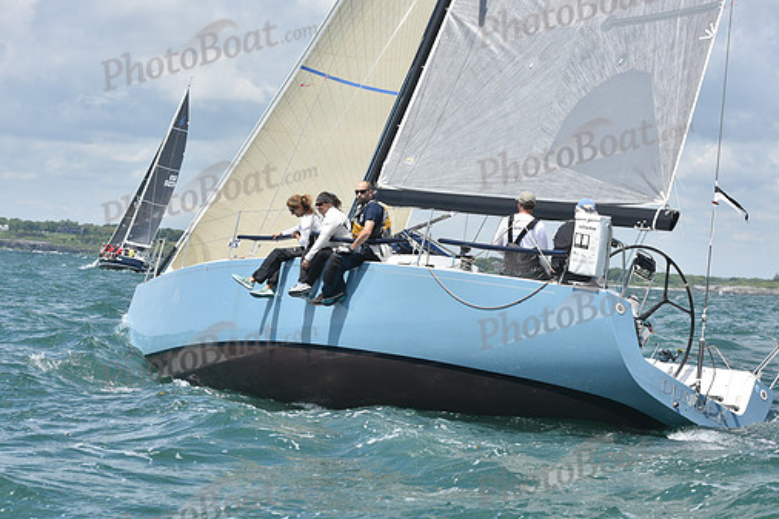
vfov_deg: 15.9
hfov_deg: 23.7
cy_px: 252
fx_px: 1860
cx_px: 399
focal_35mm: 86
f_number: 6.3
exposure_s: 1/1250
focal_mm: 75
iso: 250
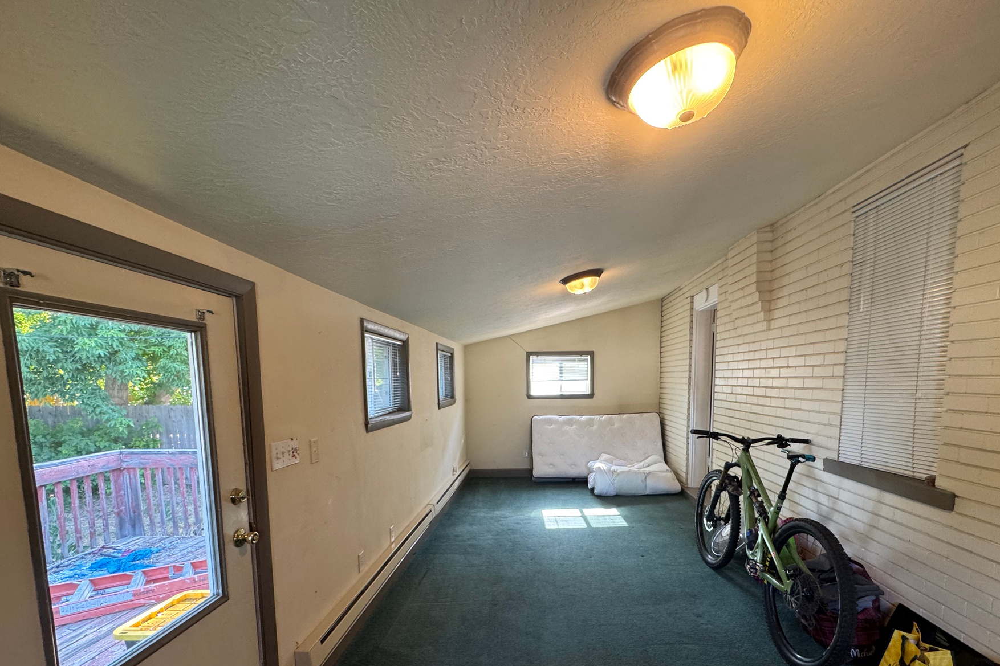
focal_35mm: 17
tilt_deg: -7.2
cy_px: 436
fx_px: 472
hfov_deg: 93.0
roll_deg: -0.2
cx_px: 547
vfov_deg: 68.7
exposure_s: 1/60
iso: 200
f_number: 2.2
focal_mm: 2.22
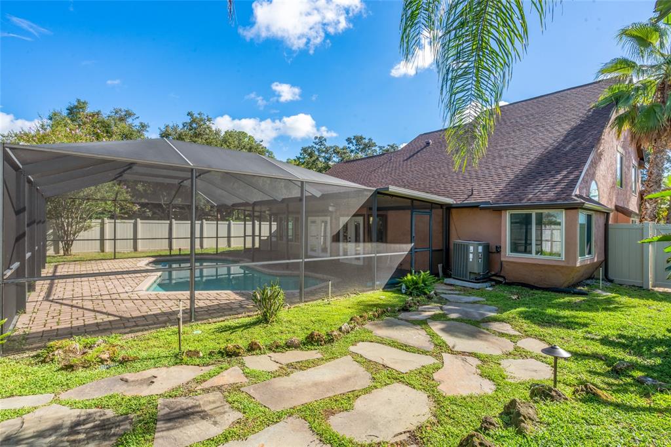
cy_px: 224
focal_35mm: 16
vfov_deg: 73.7
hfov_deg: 96.8
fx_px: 298
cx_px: 336
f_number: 16
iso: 100
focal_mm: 16
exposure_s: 1/45
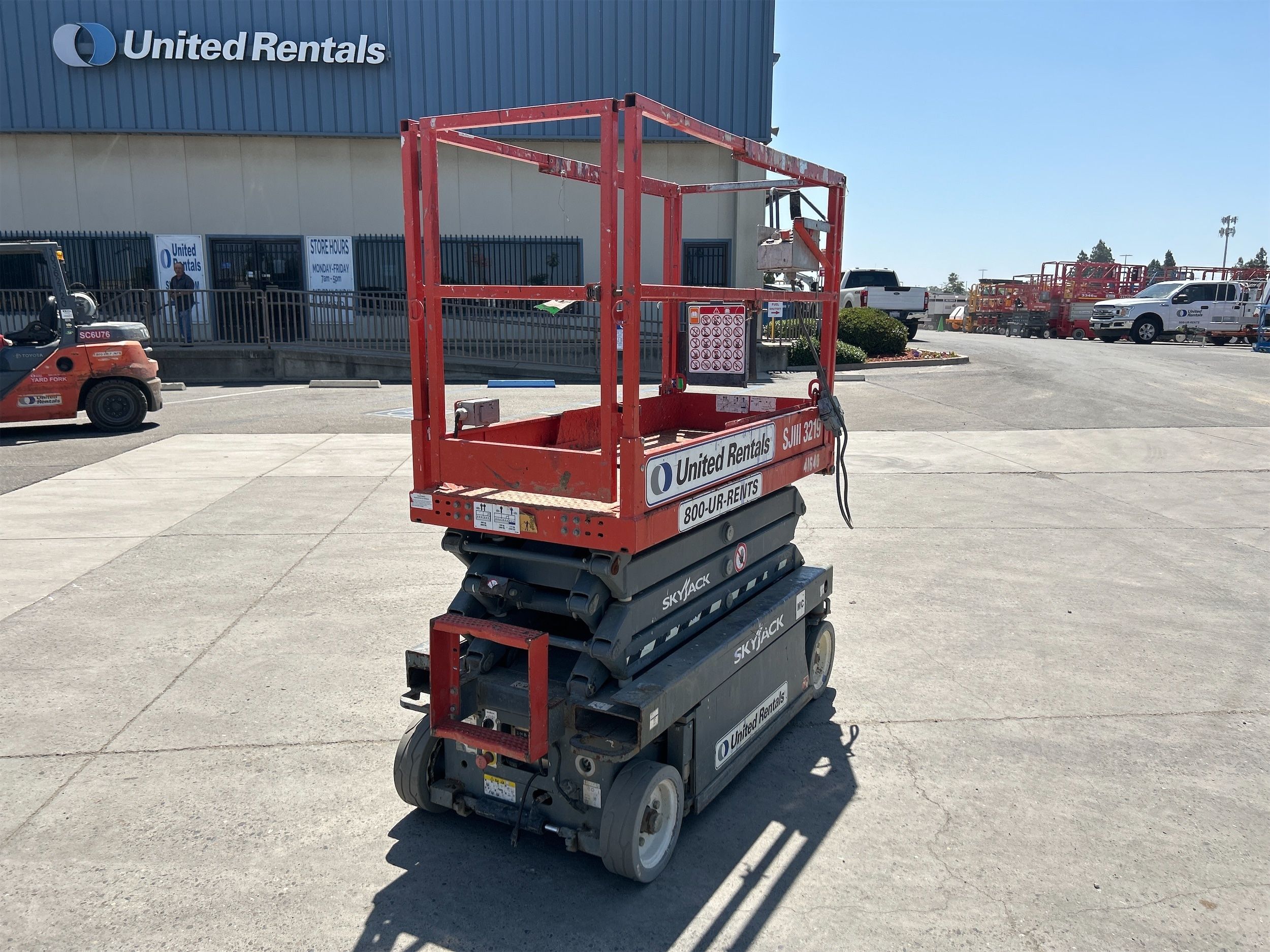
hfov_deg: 67.3
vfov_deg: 53.1
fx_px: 954
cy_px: 476
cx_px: 635
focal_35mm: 26
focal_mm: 5.7
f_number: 1.5
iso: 50
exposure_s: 1/4444
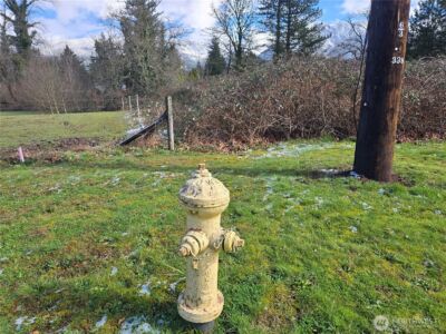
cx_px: 223
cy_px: 167
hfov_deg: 73.9
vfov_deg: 58.9
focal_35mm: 23
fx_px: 296
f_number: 1.8
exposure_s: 1/904
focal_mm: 5.4
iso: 25
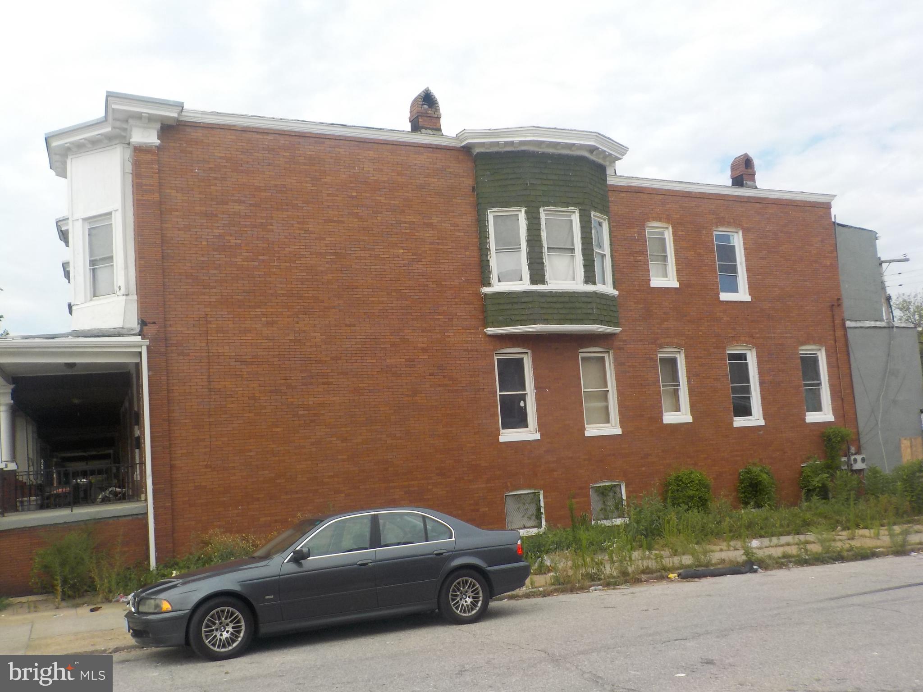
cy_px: 346
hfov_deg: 60.0
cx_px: 462
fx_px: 800
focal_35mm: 30
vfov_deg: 46.8
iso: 125
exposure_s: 1/800
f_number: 3.3
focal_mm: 4.1
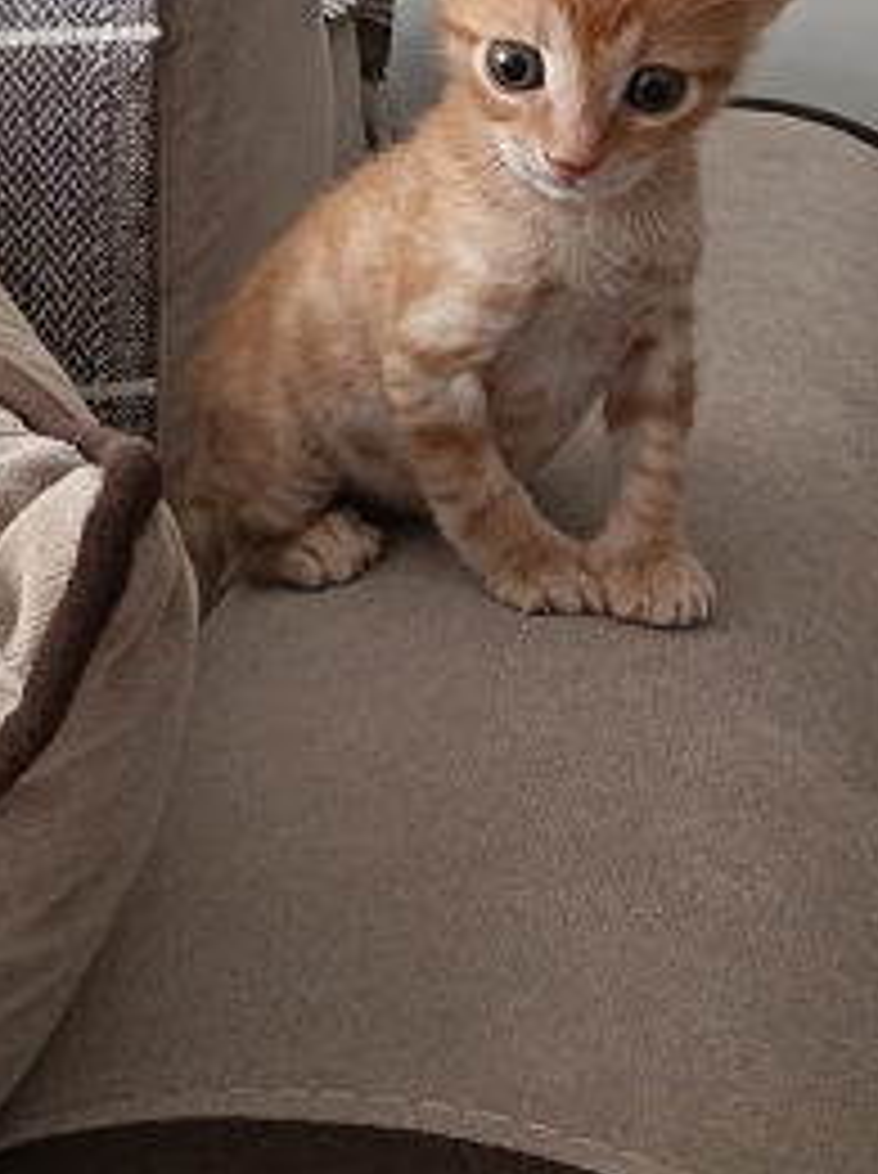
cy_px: 220
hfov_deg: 16.0
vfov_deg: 21.1
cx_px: 459
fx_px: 3119
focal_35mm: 92
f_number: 1.75
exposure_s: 1/33.3
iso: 4046
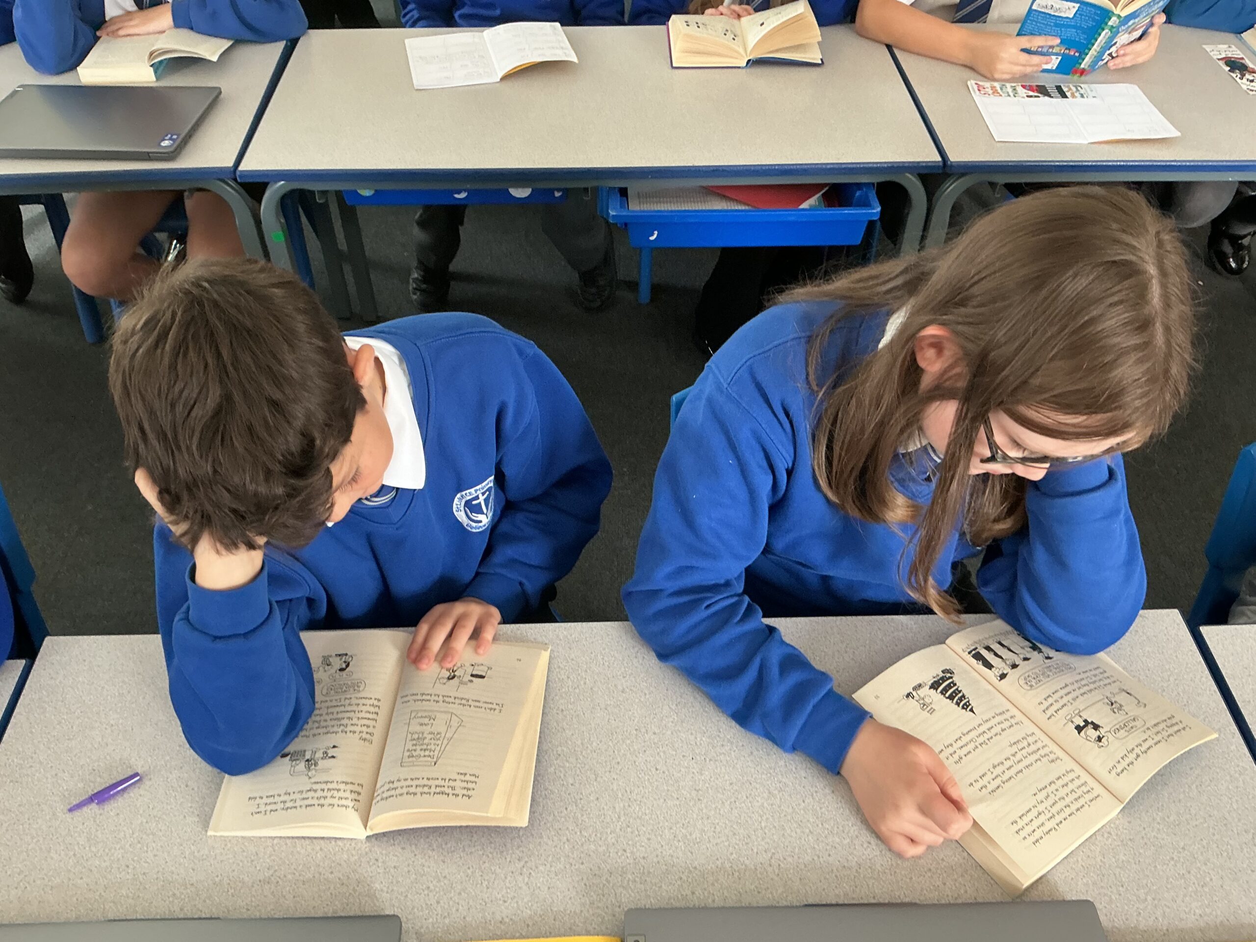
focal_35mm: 29
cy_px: 471
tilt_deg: -45.3
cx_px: 628
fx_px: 1052
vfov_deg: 48.2
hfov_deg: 61.7
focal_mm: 3
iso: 125
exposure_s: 1/50
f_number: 1.8
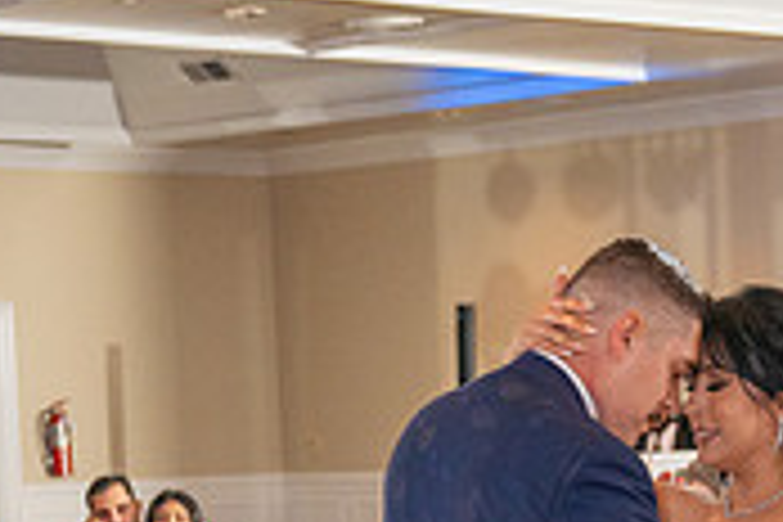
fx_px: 3240
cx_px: 653
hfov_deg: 13.7
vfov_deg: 8.9
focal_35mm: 149
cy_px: 827
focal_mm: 36
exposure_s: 1/160
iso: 640
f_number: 3.2
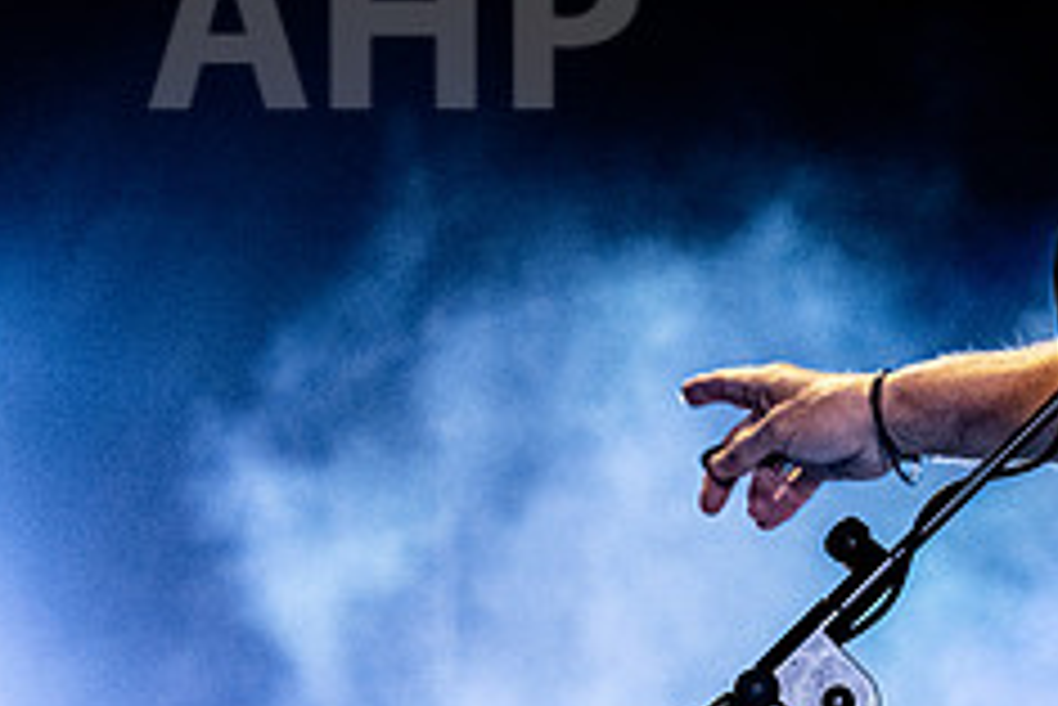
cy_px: 464
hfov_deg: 6.8
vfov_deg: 4.6
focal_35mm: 298
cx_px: 1384
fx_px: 8763
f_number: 5
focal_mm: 105
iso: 6400
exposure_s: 1/640
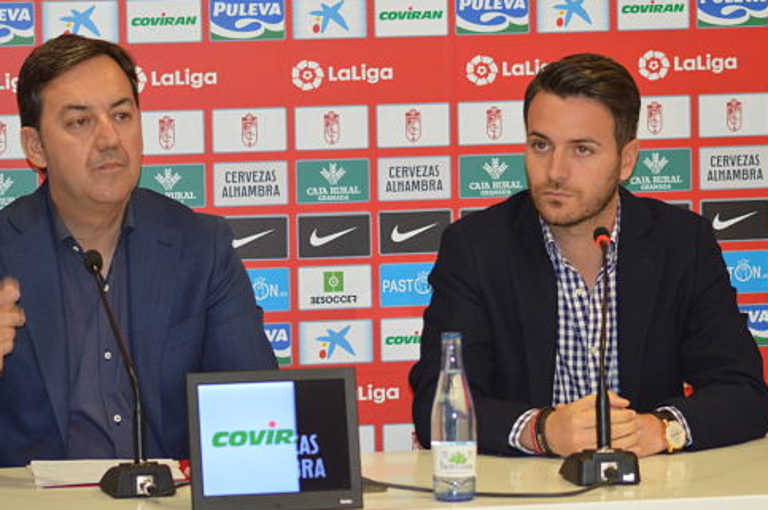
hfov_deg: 10.7
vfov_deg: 7.1
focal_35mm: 192
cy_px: 211
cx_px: 351
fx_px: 4085
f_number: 4
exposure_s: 1/60
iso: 800
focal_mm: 95
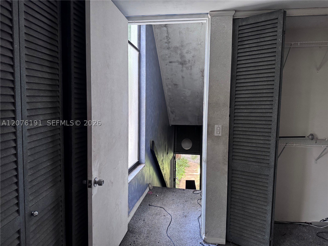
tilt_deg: -4.8
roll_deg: -0.7
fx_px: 227
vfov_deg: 56.8
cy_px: 123
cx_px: 164
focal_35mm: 24
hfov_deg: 71.6
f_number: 1.78
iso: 800
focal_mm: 6.76
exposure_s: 1/60
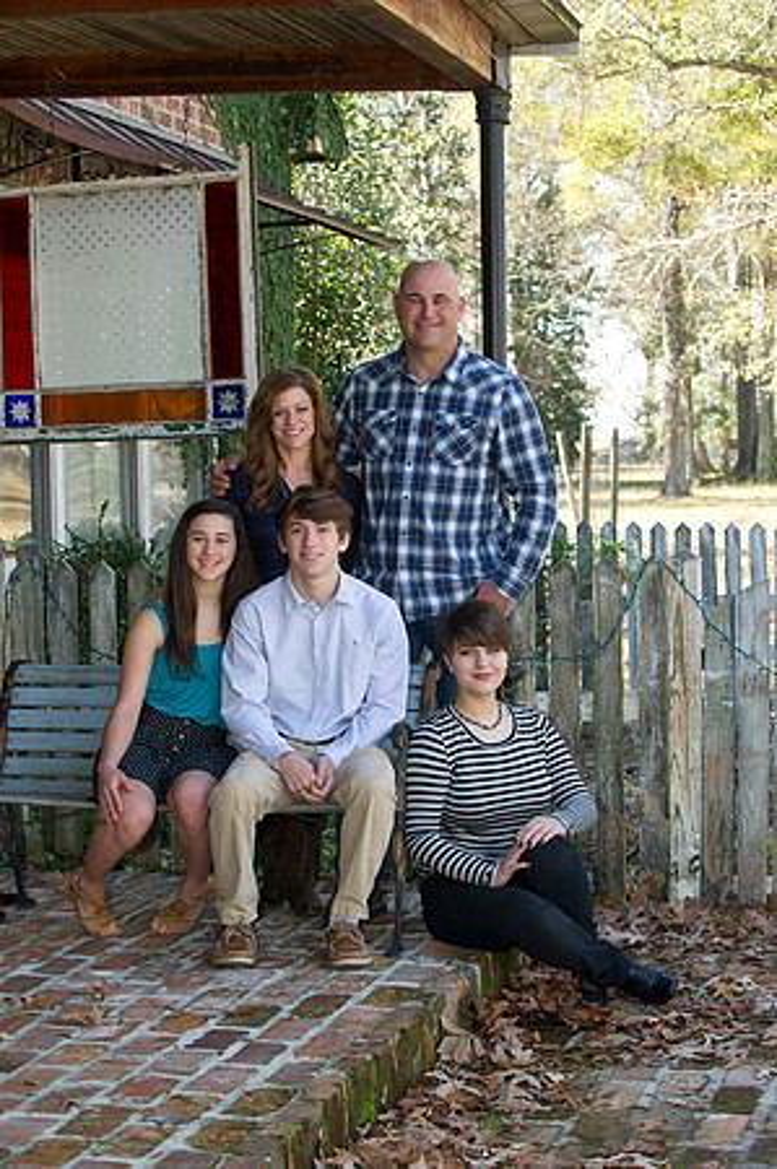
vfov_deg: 28.9
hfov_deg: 19.4
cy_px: 584
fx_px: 2271
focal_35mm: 70
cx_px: 388
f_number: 5
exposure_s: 1/100
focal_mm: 70
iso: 400
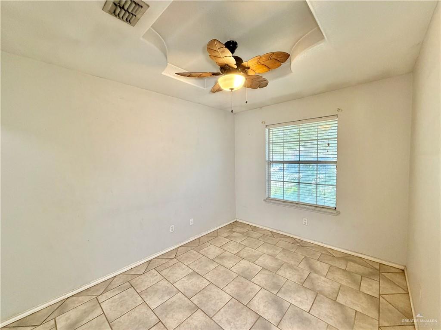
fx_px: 178
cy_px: 165
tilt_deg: -2.9
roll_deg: +0.6
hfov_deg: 102.1
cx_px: 220
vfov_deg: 85.7
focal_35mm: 14
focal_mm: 2.22
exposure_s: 1/60
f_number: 2.2
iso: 400
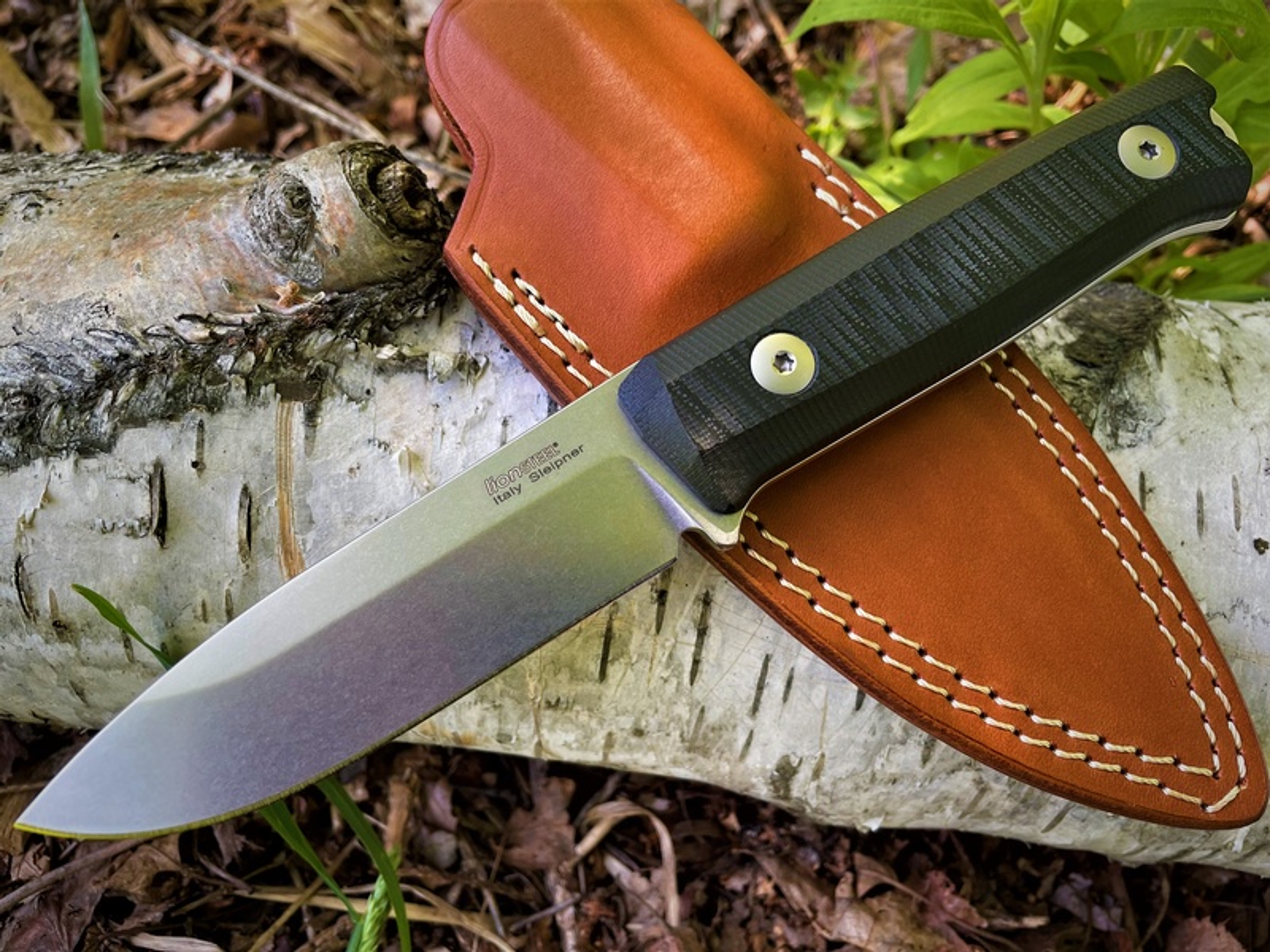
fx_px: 954
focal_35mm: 26
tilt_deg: -64.0
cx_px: 635
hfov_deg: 67.3
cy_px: 476
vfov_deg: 53.1
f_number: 1.6
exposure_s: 1/121
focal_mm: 4.2
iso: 64
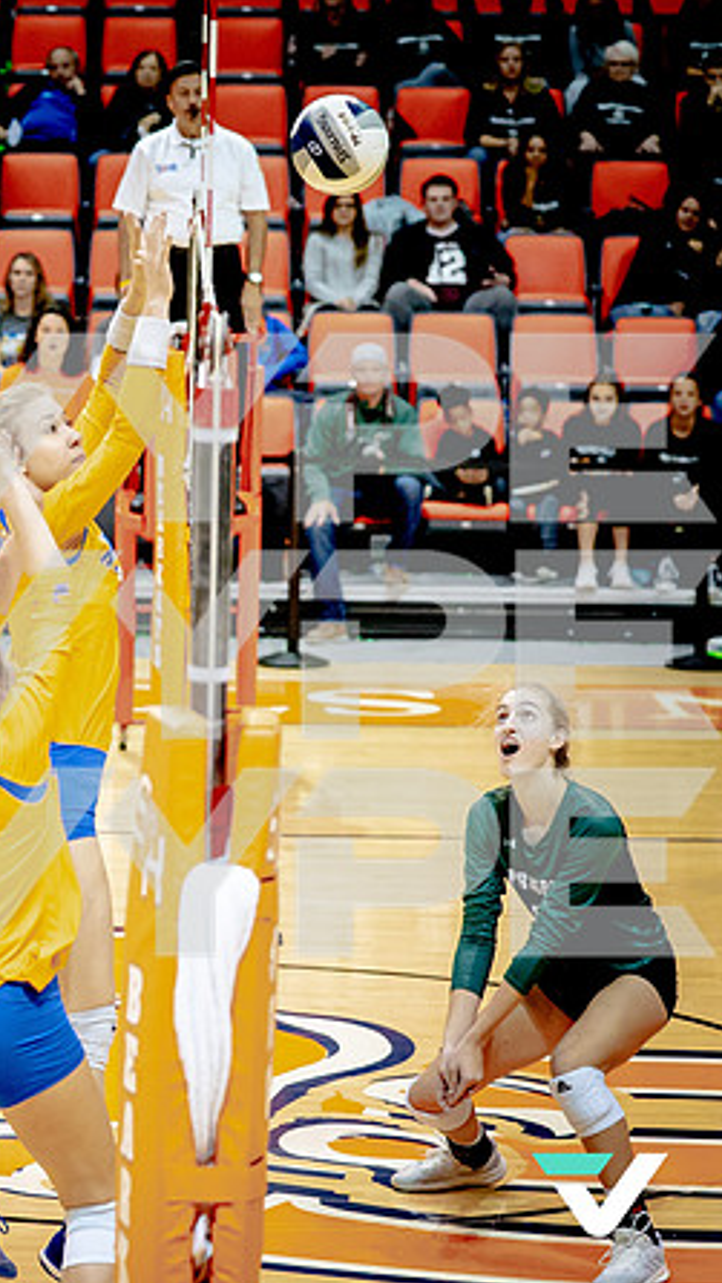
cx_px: -107
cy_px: 614
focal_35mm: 136
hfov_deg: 8.8
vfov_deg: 15.8
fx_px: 4627
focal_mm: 82
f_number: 2.8
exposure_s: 1/1500
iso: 4000
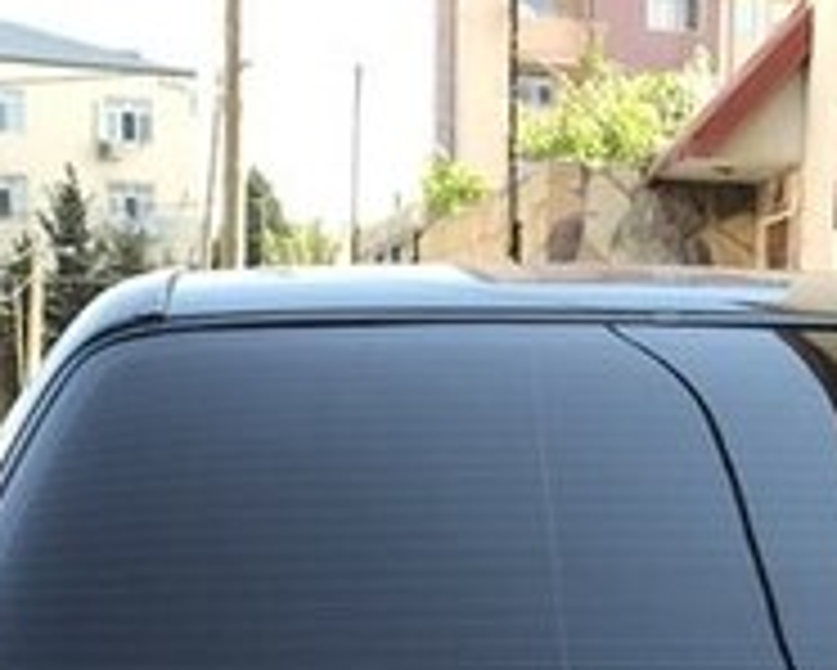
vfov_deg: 14.5
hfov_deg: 19.1
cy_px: 1095
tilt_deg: -15.5
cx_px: 864
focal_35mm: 97
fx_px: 2404
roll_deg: -2.4
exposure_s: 1/324
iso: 20
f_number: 1.8
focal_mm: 3.99
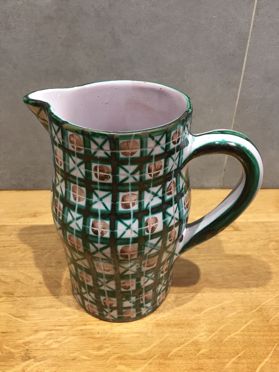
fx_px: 312
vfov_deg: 61.7
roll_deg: -0.6
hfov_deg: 48.2
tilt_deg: -34.0
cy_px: 186
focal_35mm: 29
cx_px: 140
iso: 160
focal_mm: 4.15
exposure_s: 1/33
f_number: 2.2
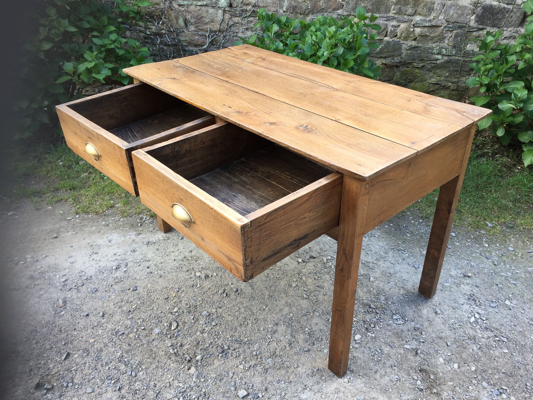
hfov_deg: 61.7
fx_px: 447
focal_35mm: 29
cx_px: 266
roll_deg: -2.8
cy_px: 200
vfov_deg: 48.2
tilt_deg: -30.5
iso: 32
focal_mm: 4.15
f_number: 2.2
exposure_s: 1/107
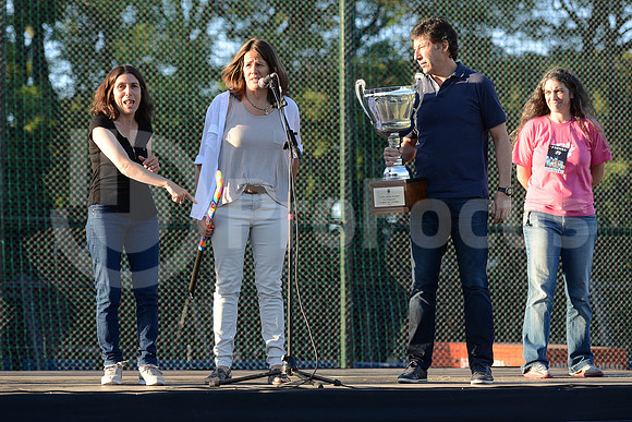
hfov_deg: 20.8
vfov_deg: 14.0
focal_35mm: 98
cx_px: 316
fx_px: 1721
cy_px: 211
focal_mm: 98
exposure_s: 1/1250
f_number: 3.5
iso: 500
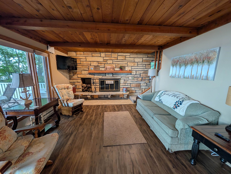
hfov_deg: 110.5
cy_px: 87
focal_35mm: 12
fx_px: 80
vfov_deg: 94.6
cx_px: 116
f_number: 1.7
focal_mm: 2.02
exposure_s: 1/30
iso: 58
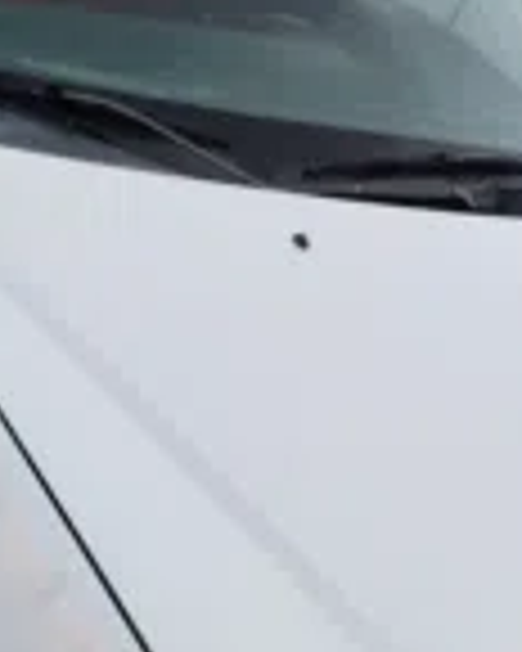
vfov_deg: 24.2
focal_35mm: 78
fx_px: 1506
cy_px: 481
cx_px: -32
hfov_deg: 19.0
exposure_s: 1/100
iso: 112
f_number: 1.8
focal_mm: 4.75
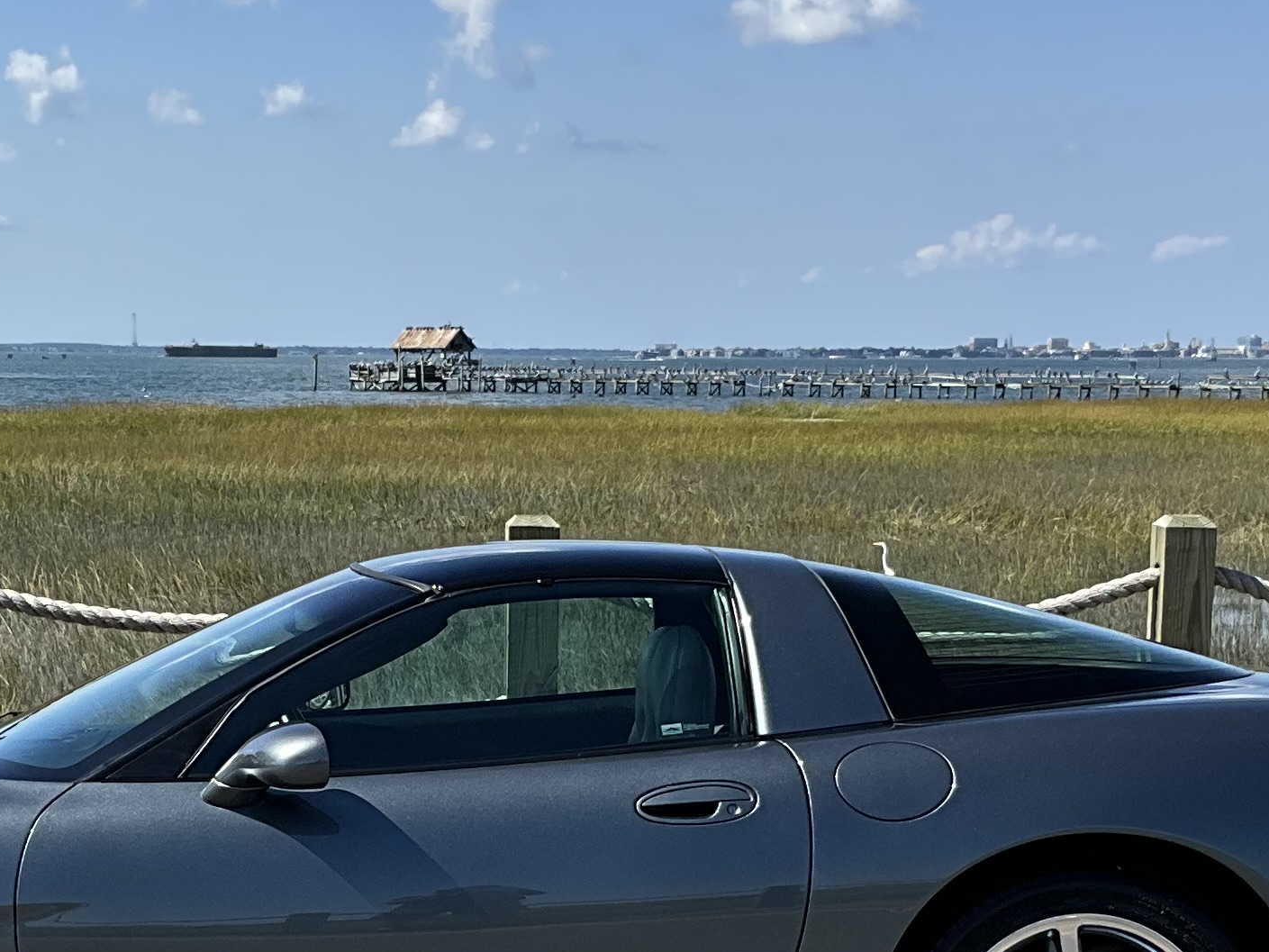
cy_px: 885
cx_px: 461
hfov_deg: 23.5
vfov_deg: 17.5
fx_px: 3043
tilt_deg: -10.0
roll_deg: -0.6
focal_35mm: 83
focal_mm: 3
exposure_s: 1/1984
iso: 25
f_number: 1.8
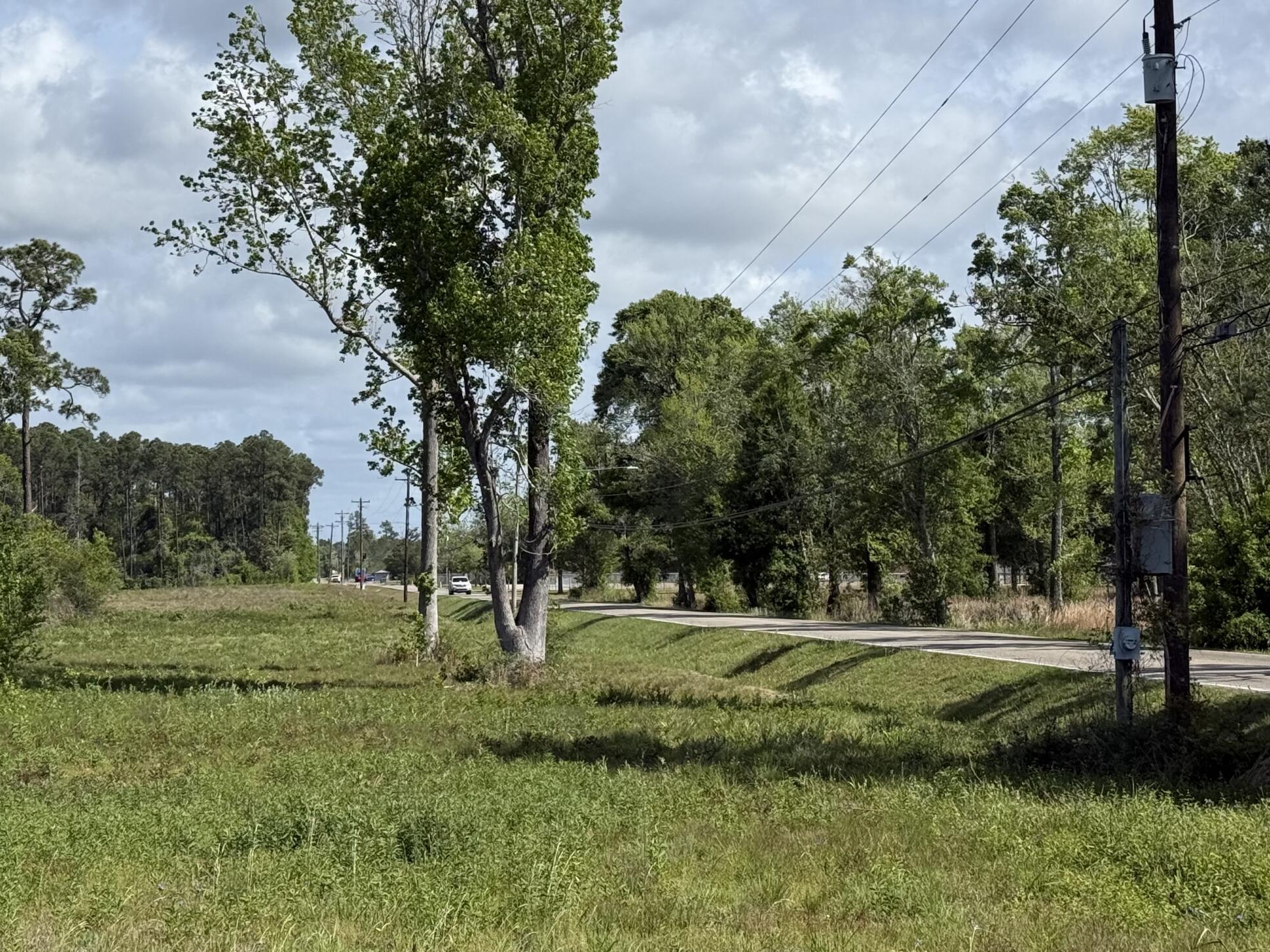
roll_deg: +0.3
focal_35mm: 74
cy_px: 264
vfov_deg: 19.8
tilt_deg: +6.0
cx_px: 432
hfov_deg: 26.2
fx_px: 2715
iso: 64
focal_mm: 6.76
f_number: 1.78
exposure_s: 1/7143
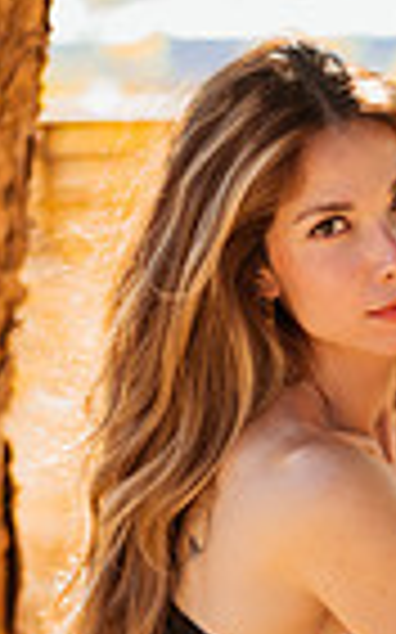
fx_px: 3267
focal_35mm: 189
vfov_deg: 11.0
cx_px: 522
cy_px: 540
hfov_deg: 6.9
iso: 50
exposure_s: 1/800
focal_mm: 58
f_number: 1.4
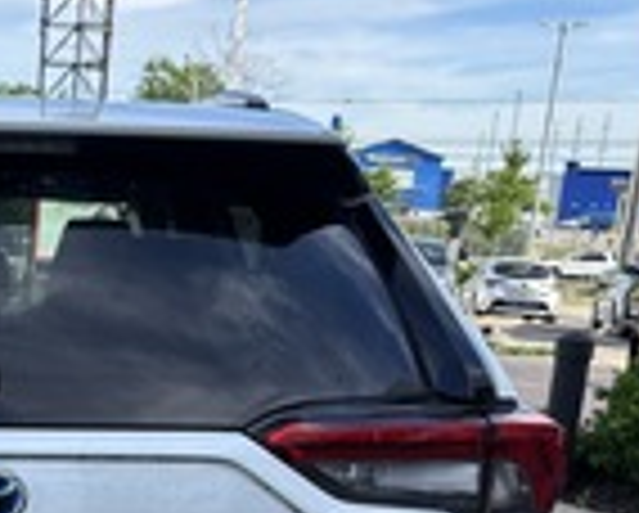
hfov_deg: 24.0
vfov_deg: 19.4
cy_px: 592
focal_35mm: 75
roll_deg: -3.5
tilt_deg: -15.9
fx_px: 1420
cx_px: -32
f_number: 1.6
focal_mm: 5.96
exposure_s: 1/1178
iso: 50
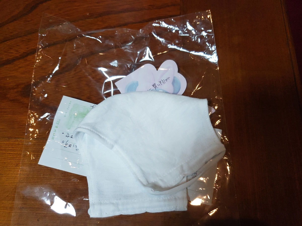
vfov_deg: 53.1
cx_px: 151
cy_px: 113
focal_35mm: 26
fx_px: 227
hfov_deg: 67.3
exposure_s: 1/100
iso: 250
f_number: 1.5
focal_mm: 4.3
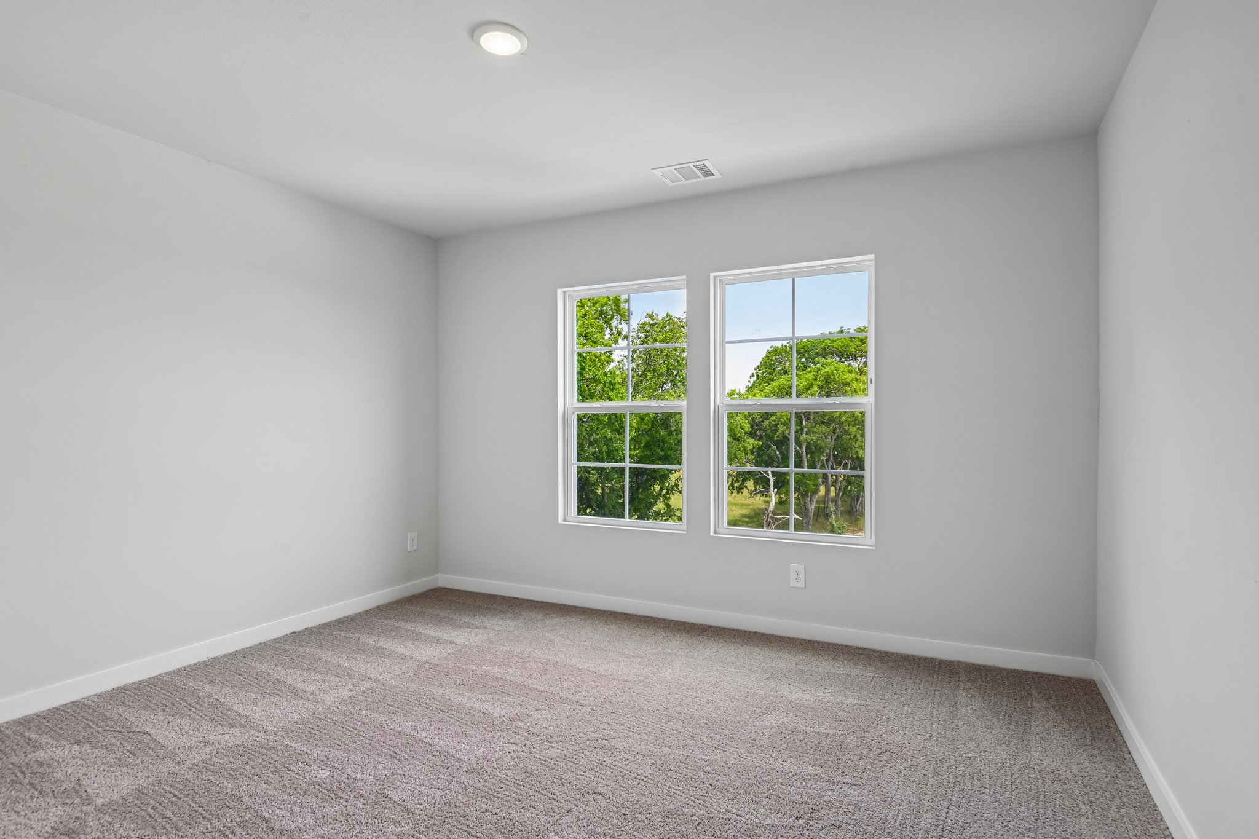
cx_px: 630
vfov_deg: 64.5
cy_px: 420
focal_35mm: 19
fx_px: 664
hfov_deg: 86.9
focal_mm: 19
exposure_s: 1/160
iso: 400
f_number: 8
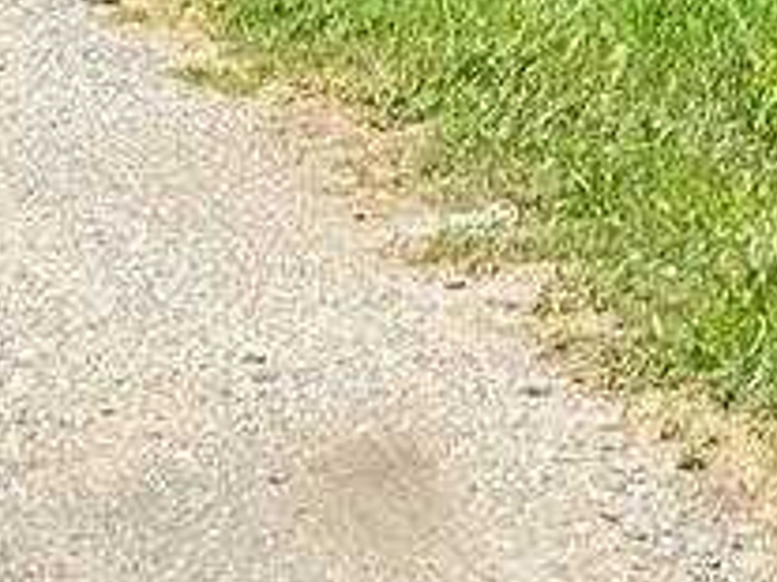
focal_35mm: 181
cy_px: -1202
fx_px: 4060
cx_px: 1644
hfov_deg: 10.0
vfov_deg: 7.2
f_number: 1.5
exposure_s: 1/3831
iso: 50
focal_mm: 5.7
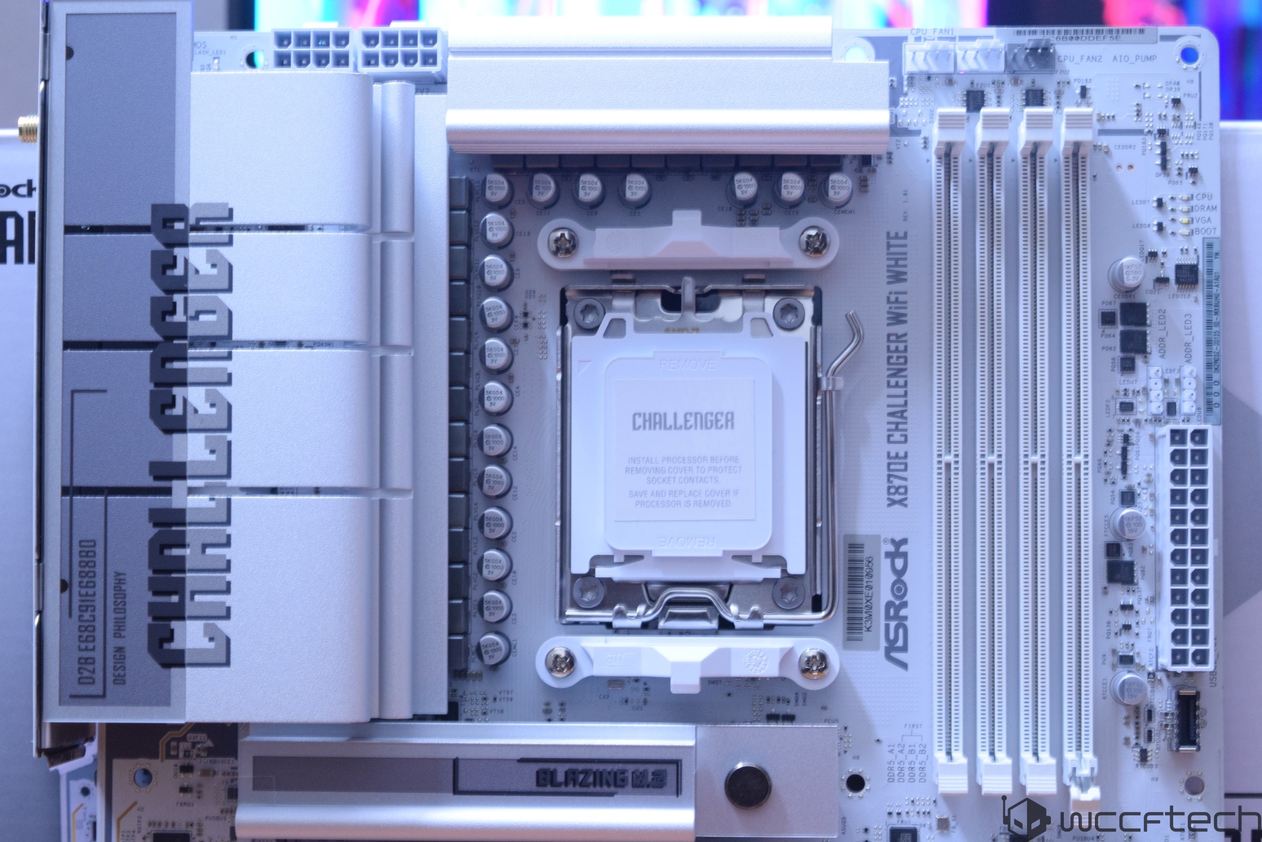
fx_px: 2734
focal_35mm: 78
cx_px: 631
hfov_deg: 26.0
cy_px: 421
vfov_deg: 17.5
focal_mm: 52
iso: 1600
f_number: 8
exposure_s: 1/8
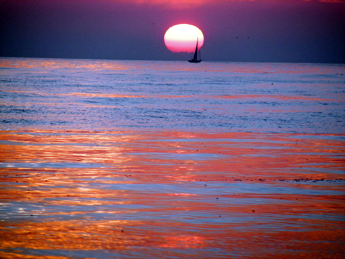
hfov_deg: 4.6
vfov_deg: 3.4
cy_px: 130
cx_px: 172
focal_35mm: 432
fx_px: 4306
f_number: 3.7
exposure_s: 1/200
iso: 100
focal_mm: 72
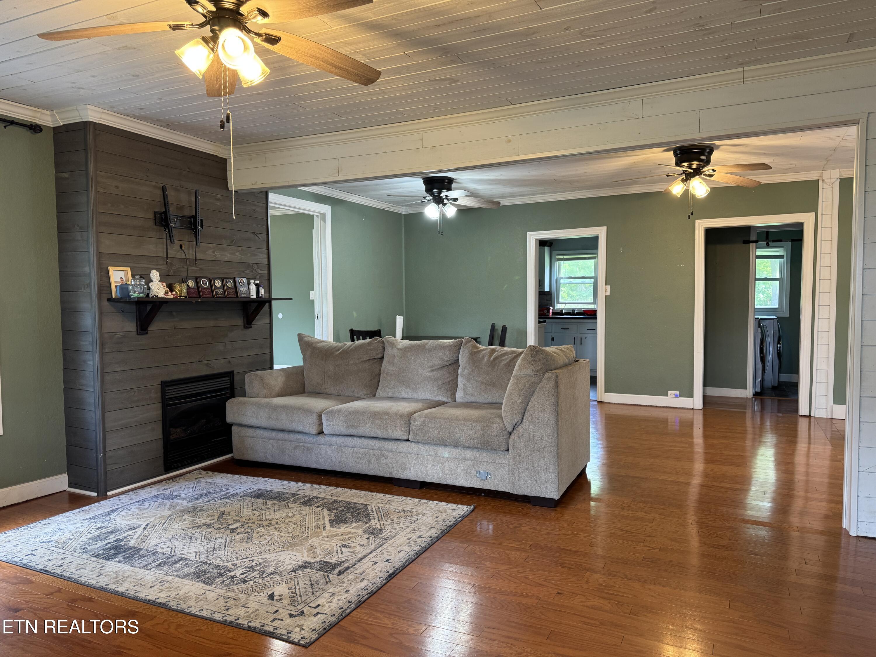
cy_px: 328
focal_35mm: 24
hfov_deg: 71.6
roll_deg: -0.2
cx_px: 438
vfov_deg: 56.8
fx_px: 607
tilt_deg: -3.8
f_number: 1.78
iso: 200
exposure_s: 1/60
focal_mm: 6.76
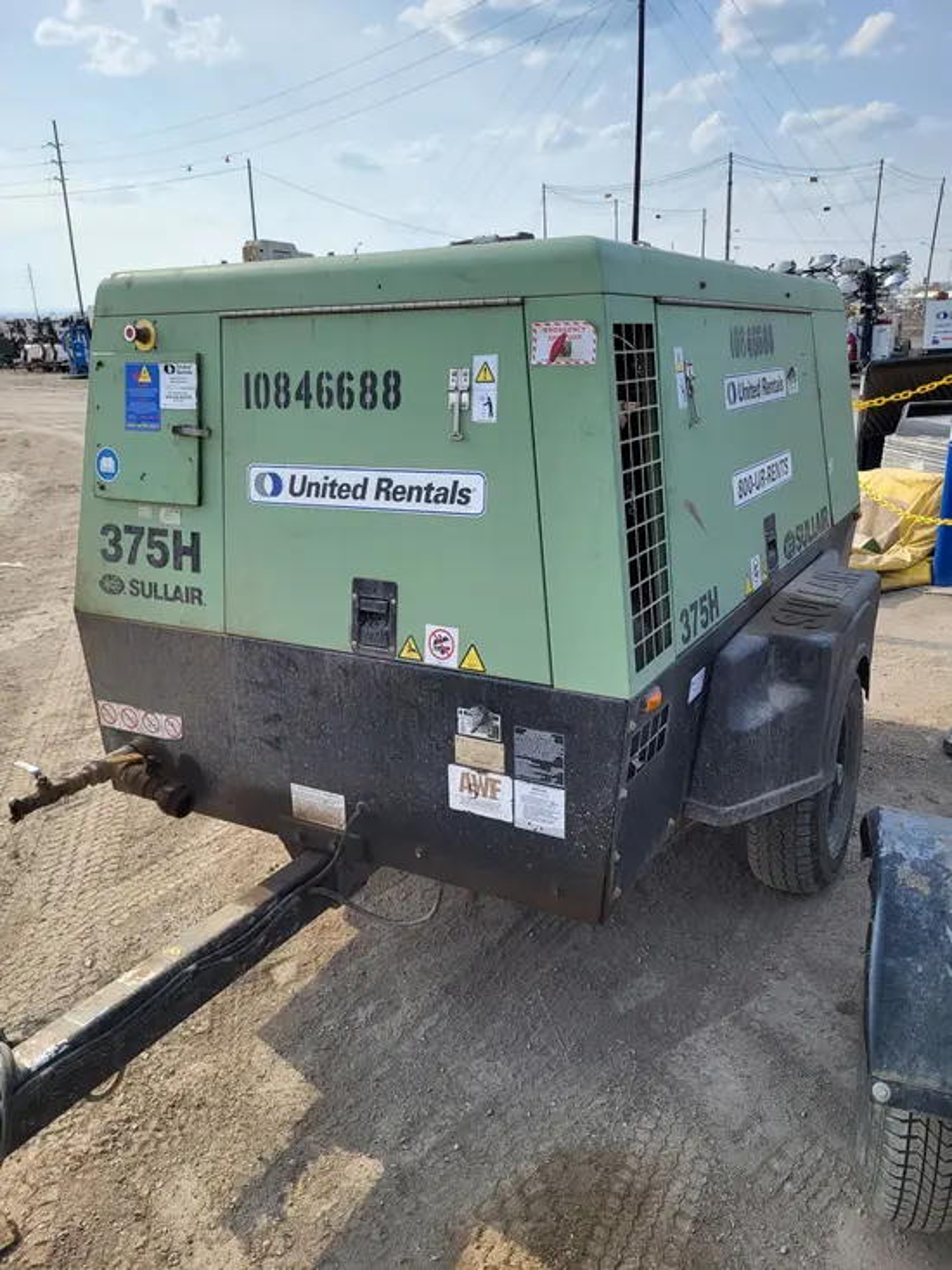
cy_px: 635
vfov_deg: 67.3
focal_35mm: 26
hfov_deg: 53.1
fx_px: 953
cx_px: 476
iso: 40
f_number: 1.8
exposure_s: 1/2128
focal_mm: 5.4
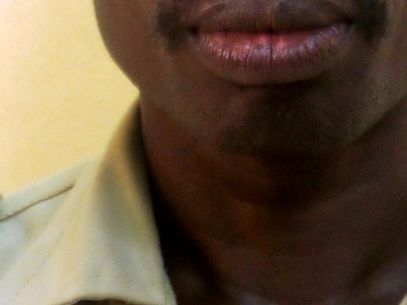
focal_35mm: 209
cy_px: -78
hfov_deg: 9.5
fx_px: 2457
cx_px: 304
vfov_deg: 7.0
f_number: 3.9
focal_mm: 16.5
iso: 400
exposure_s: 1/10
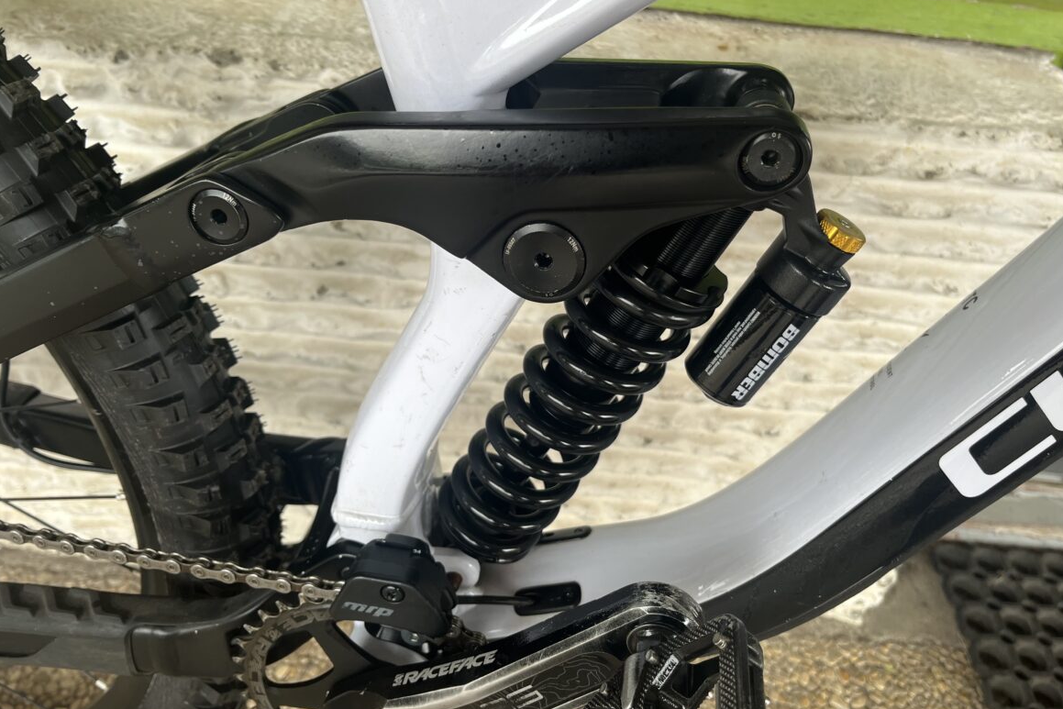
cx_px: 518
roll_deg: -5.7
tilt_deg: -34.6
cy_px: 310
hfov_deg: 65.5
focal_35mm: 28
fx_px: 827
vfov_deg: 46.3
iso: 50
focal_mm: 5.1
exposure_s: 1/121
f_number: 1.6
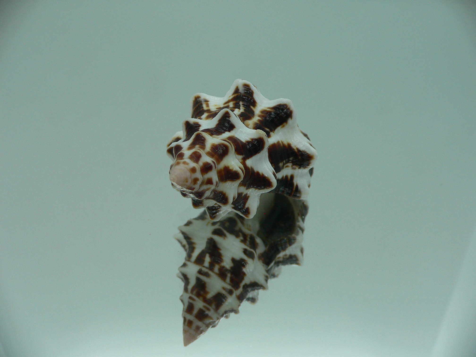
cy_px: 178
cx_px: 238
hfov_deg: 52.6
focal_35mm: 35
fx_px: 481
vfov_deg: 40.7
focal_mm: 4.6
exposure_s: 1/60
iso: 80
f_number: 2.8
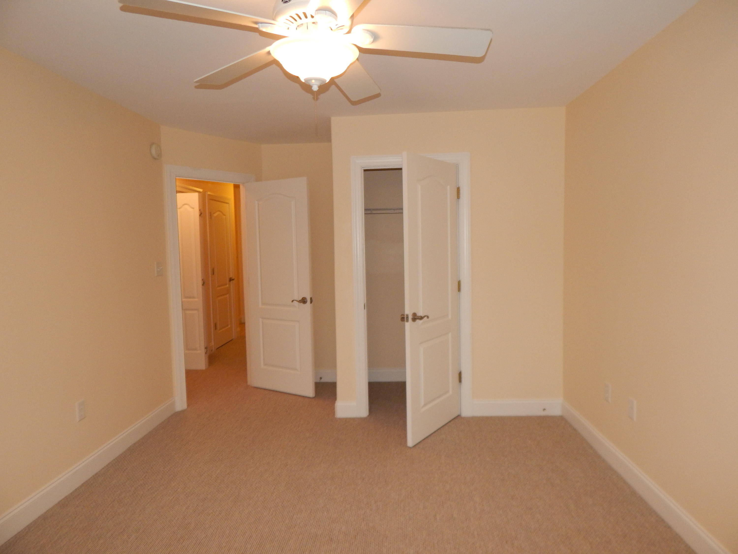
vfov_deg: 58.9
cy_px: 277
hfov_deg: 73.9
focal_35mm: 23
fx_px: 490
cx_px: 369
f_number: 3
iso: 200
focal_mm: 4
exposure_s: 1/30
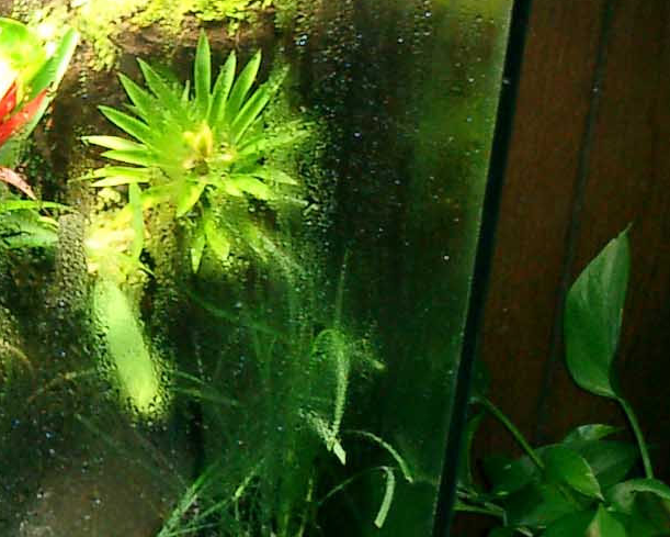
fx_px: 1825
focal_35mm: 92
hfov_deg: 19.3
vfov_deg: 16.7
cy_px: 282
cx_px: -182
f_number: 3.2
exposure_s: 1/30
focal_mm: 7.5
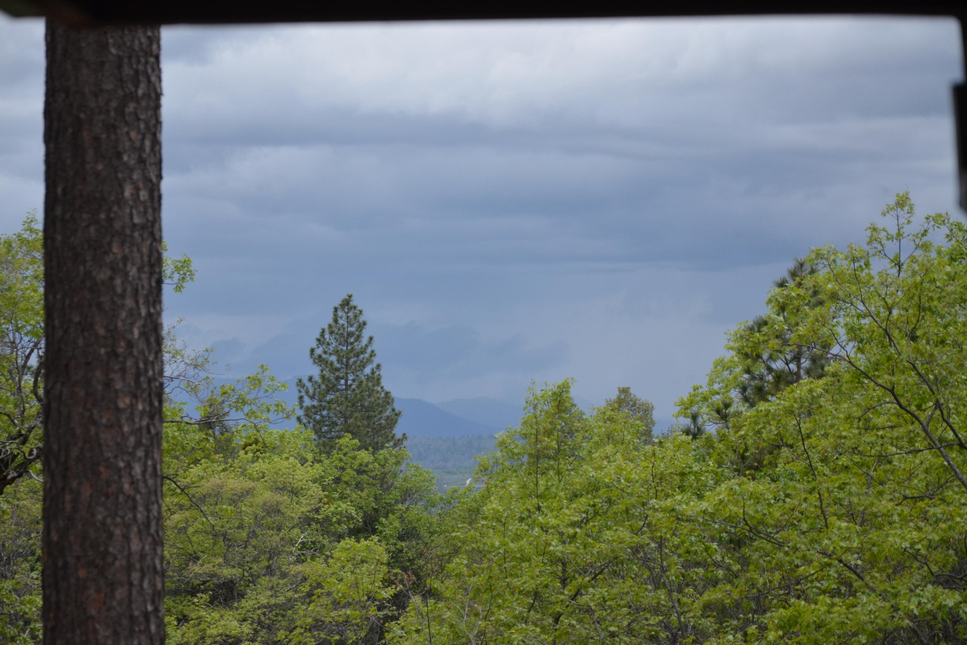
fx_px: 3250
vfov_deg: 11.3
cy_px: 323
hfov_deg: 16.9
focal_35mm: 121
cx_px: 487
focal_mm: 80
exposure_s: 1/500
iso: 800
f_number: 5.3
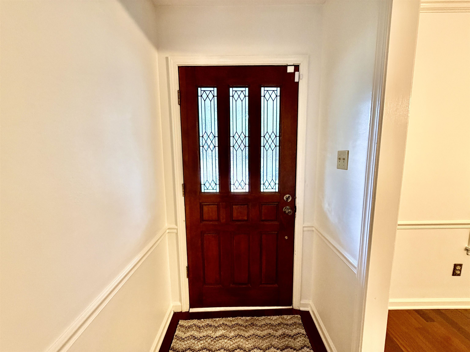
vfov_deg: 85.7
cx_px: 235
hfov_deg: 102.1
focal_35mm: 14
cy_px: 176
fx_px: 190
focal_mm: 2.22
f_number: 2.2
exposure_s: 1/60
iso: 250
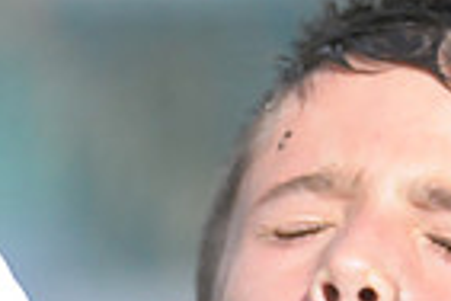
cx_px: 285
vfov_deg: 1.1
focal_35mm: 1234
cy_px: 498
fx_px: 15458
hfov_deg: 1.7
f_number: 4
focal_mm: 200
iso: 1600
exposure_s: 1/8000
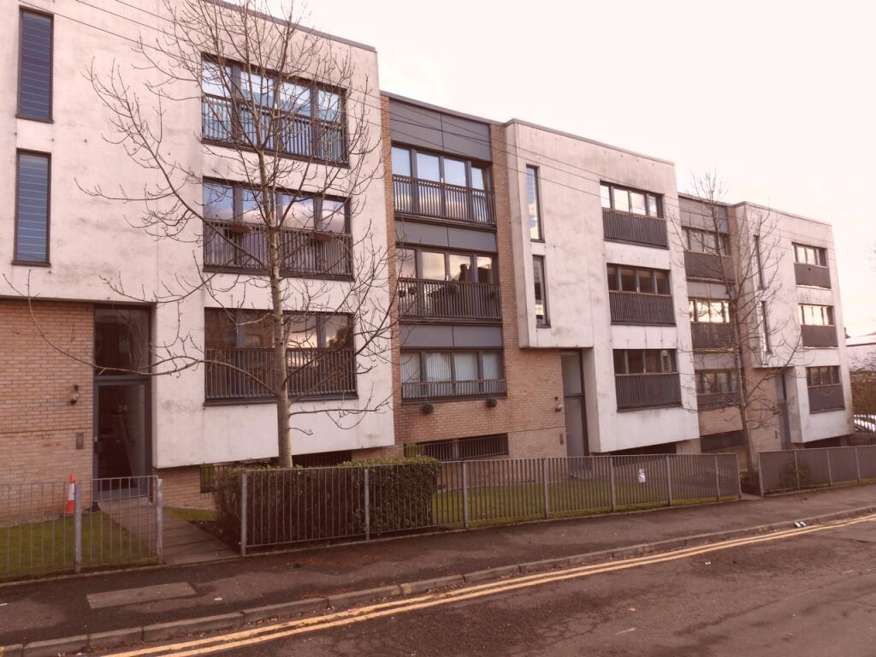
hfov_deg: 71.6
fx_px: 607
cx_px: 438
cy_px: 328
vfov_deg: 56.8
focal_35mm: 24
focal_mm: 4.3
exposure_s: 1/100
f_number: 4
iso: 100
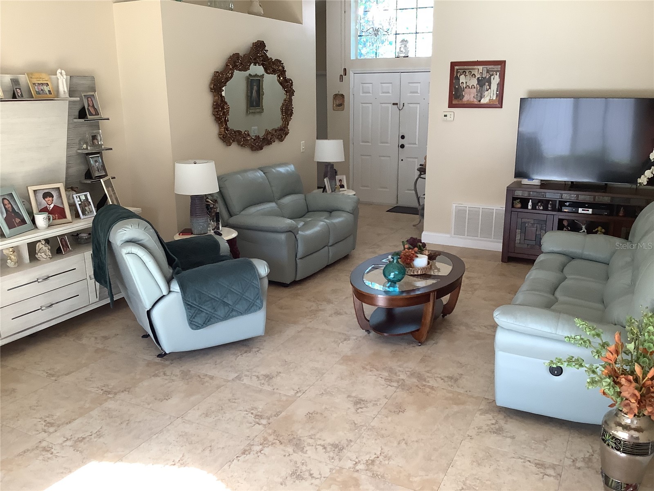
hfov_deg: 58.4
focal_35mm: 31
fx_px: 586
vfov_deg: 45.4
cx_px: 327
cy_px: 246
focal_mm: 3.3
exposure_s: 1/60
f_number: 2.4
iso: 100
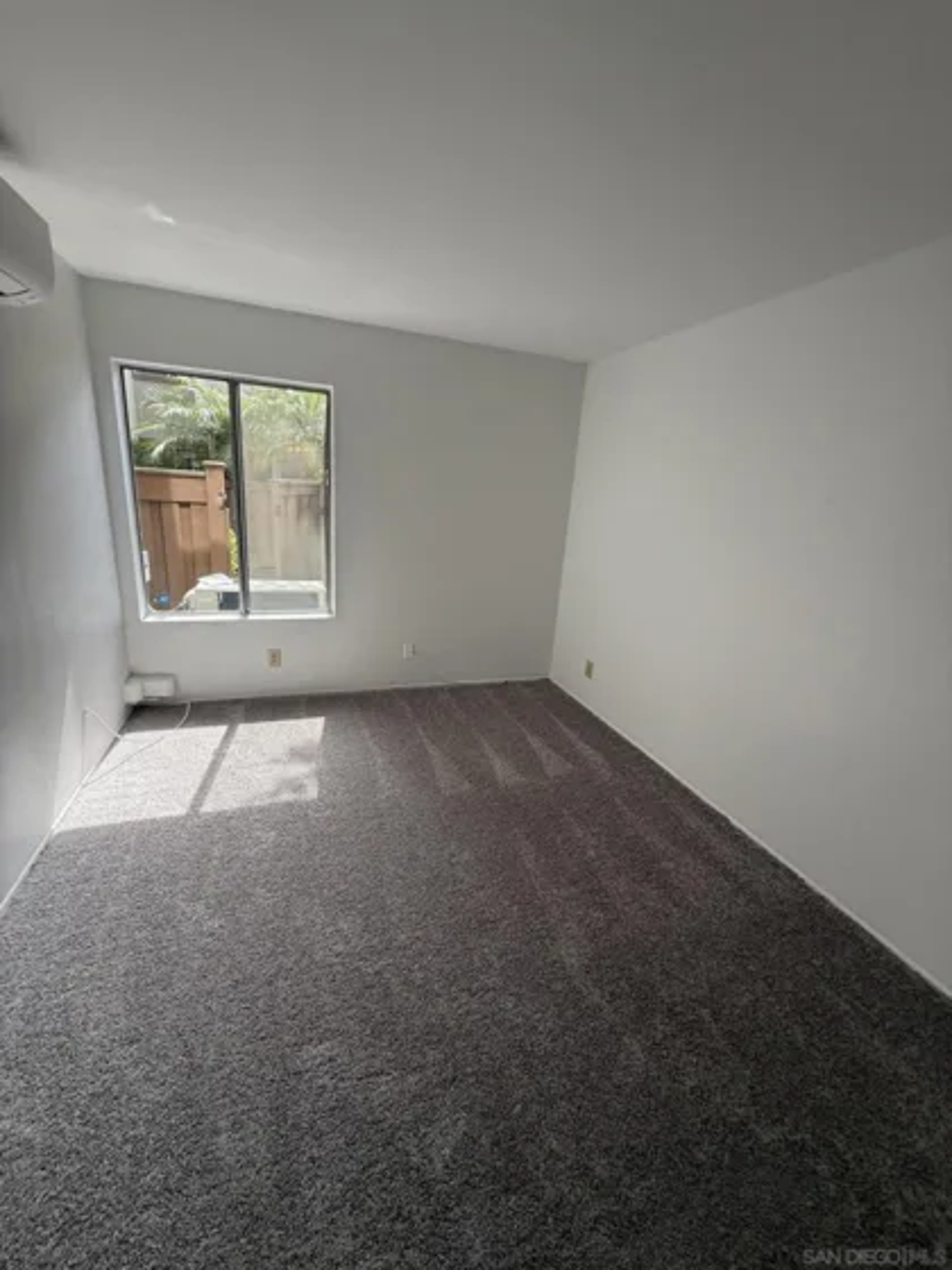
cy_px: 635
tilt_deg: -10.8
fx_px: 513
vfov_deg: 102.1
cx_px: 476
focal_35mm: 14
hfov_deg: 85.7
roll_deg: -8.2
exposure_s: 1/146
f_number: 2.2
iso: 64
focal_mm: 2.22
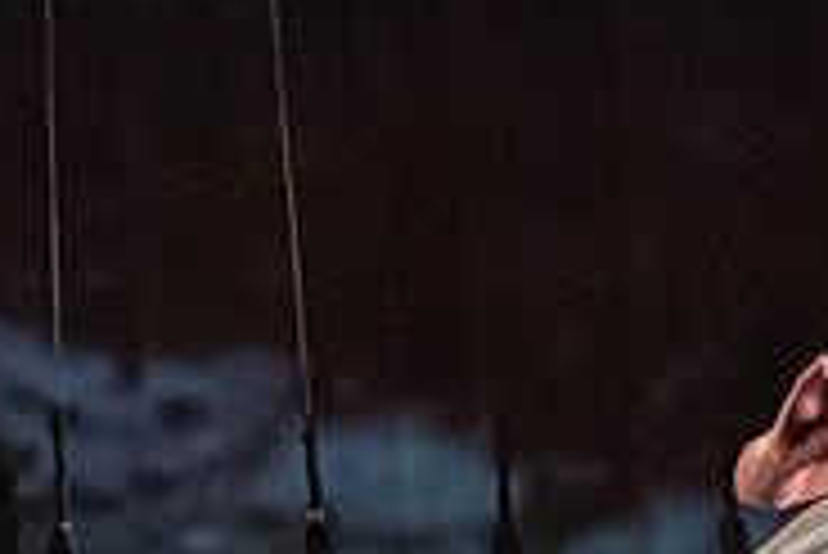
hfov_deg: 1.3
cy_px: 500
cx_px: 335
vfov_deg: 0.9
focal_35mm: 1580
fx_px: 36368
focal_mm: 294
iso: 6400
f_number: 5.6
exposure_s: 1/320
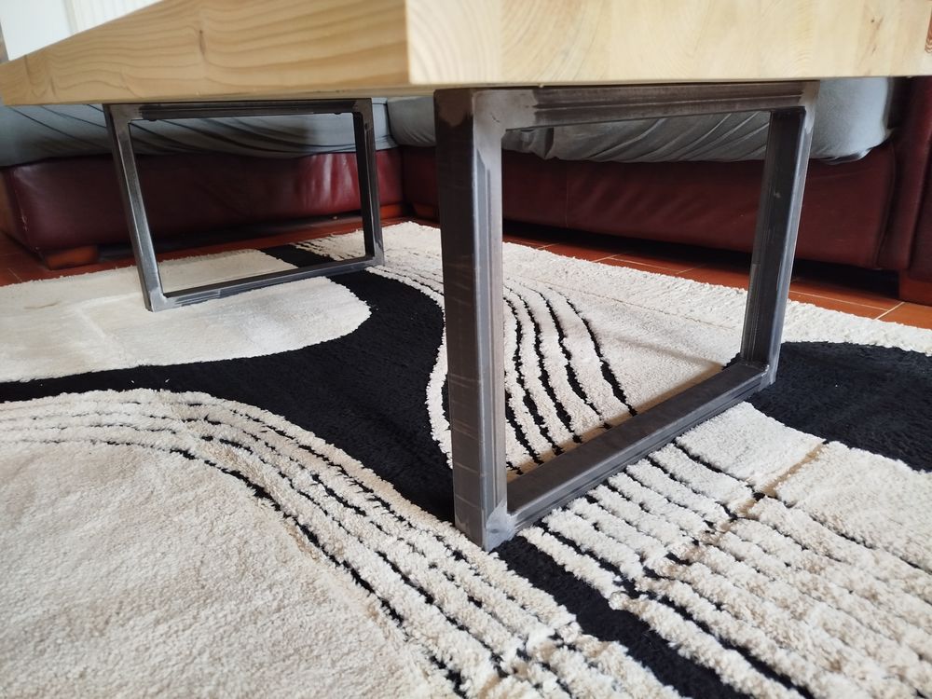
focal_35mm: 24
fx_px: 646
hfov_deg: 71.6
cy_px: 350
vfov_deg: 56.8
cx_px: 466
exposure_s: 1/33
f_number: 1.7
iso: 400
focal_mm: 5.31
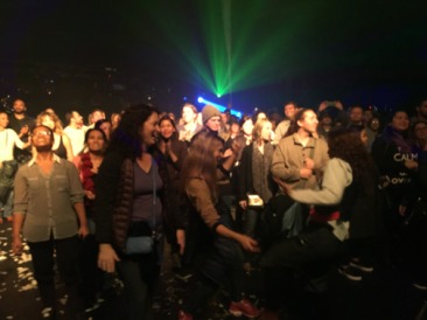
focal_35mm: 29
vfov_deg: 48.2
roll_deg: +0.3
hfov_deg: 61.7
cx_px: 214
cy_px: 160
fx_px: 357
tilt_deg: -6.1
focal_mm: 4.15
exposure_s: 1/15
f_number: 2.2
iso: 250
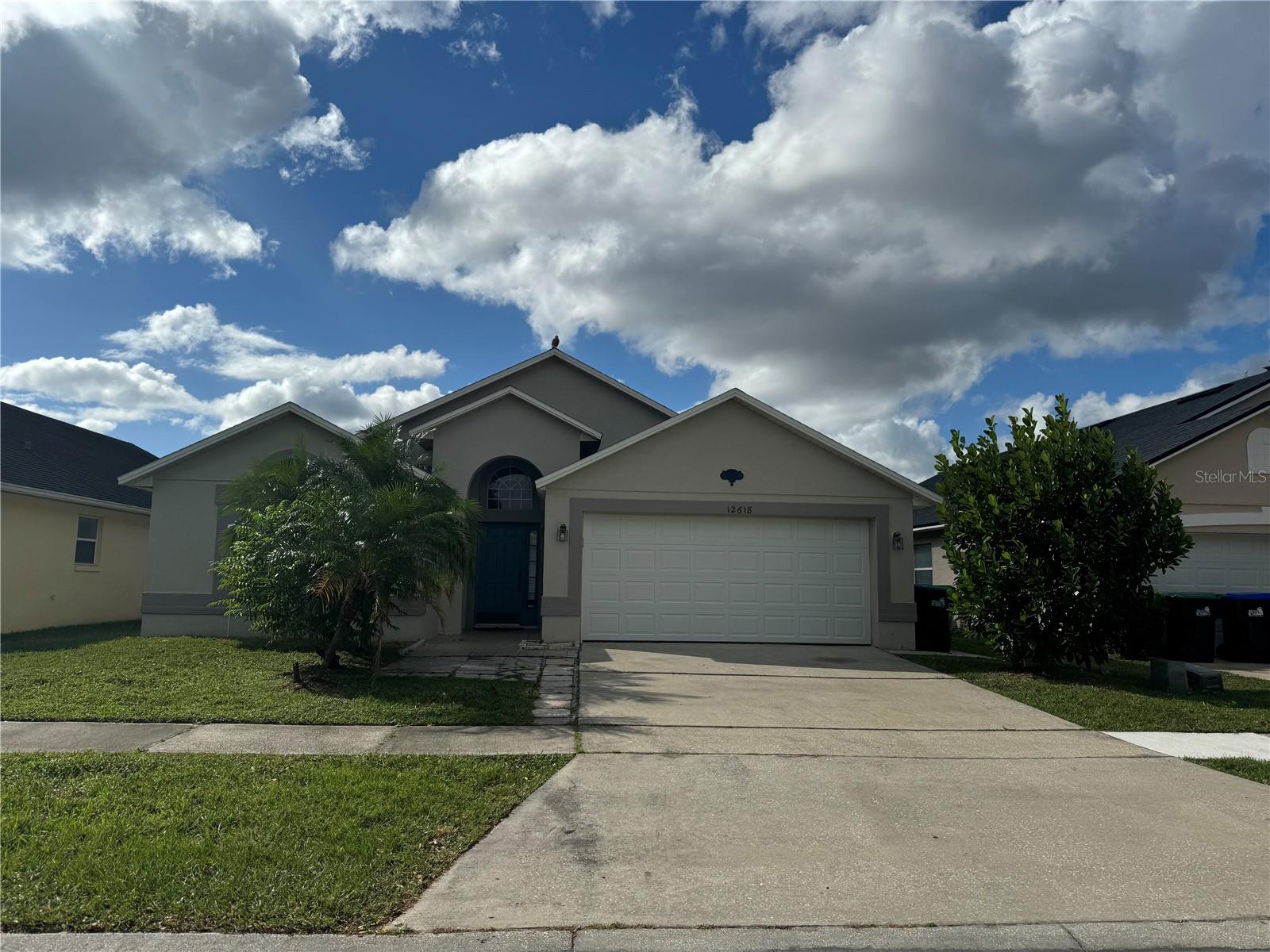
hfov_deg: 71.6
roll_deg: -1.3
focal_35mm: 24
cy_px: 476
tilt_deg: +6.8
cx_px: 635
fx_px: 881
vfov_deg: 56.8
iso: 80
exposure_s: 1/9009
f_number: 1.78
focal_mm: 6.76
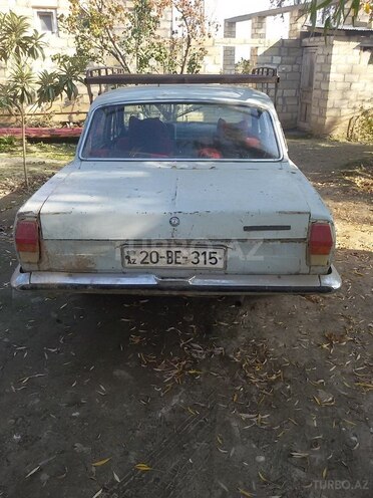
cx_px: 186
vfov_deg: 58.4
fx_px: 445
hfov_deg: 45.4
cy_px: 249
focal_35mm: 31
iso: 40
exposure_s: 1/182
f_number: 2.4
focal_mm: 2.93
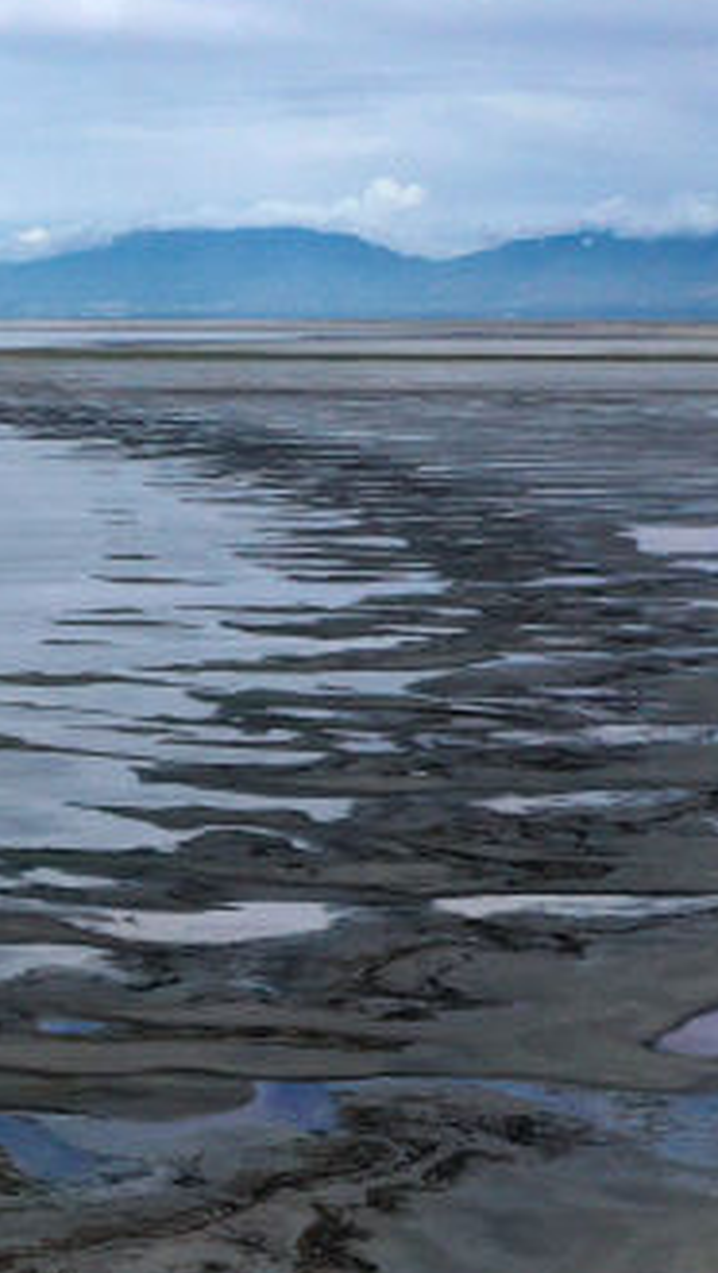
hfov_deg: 11.3
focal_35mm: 91
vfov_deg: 22.9
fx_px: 3075
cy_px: 1105
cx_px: -969
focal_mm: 10.26
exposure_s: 1/1250
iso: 100
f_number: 7.1
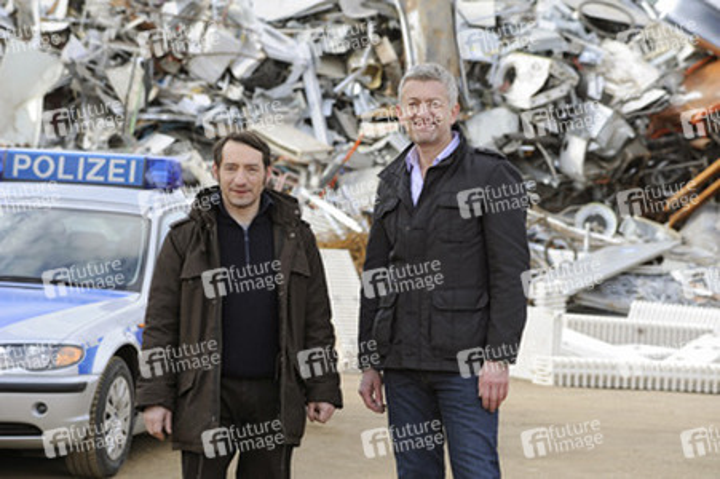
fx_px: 2898
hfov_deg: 14.2
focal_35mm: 145
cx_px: 360
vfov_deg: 9.4
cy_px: 240
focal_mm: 145
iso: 320
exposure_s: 1/250
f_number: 8
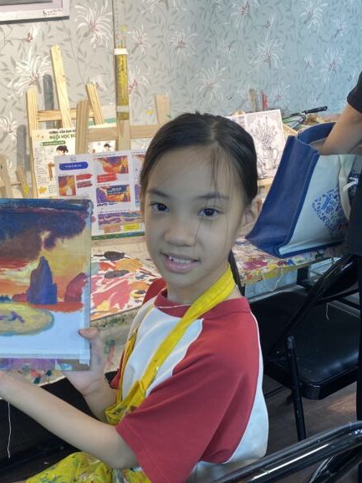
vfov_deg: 42.1
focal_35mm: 45
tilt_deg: -20.9
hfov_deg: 31.3
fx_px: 628
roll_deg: +1.9
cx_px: 69
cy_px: 259
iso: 40
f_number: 1.8
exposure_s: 1/100
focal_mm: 4.25
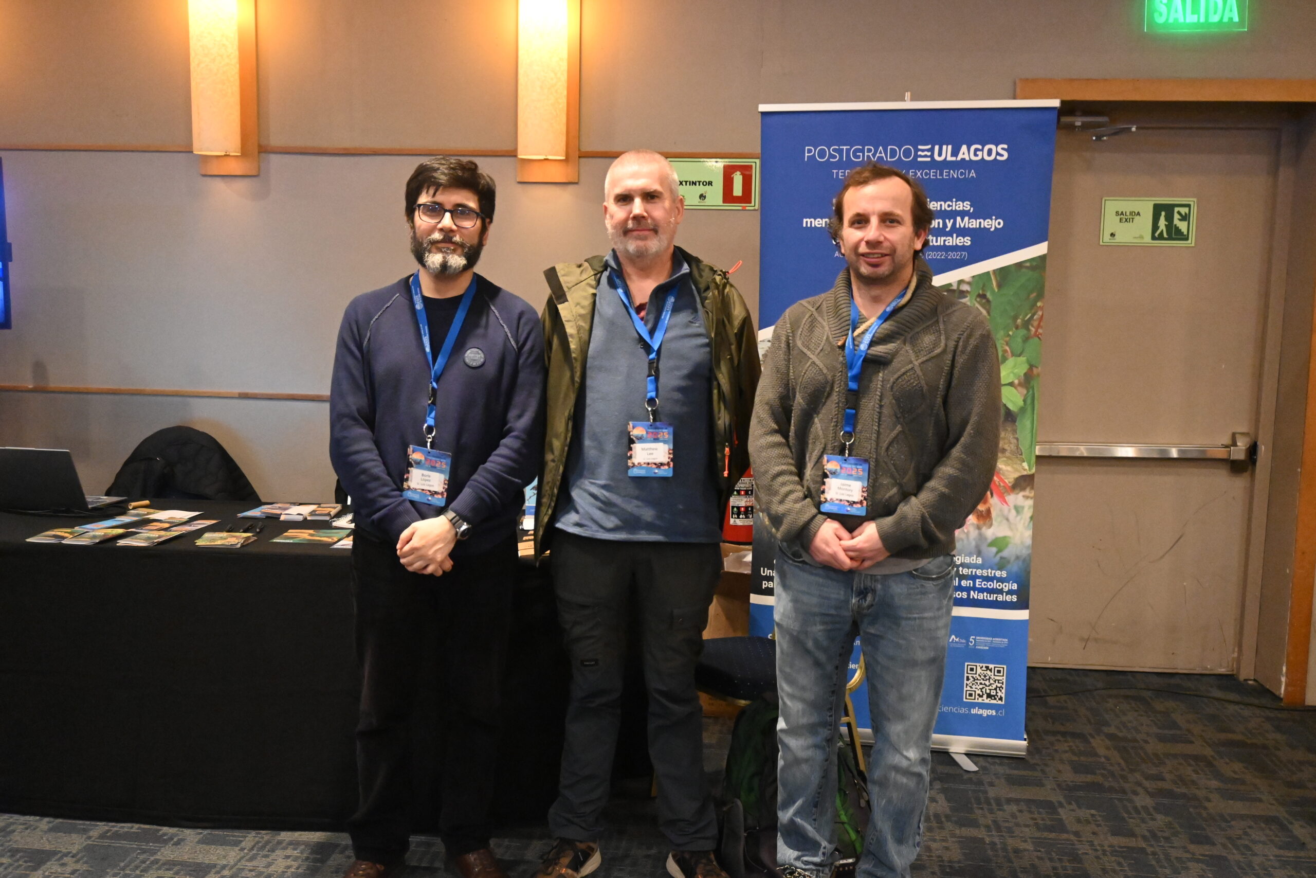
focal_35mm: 32
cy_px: 439
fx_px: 1179
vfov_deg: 40.8
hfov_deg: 58.3
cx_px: 658
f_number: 4
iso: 7200
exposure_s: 1/60
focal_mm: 21.5
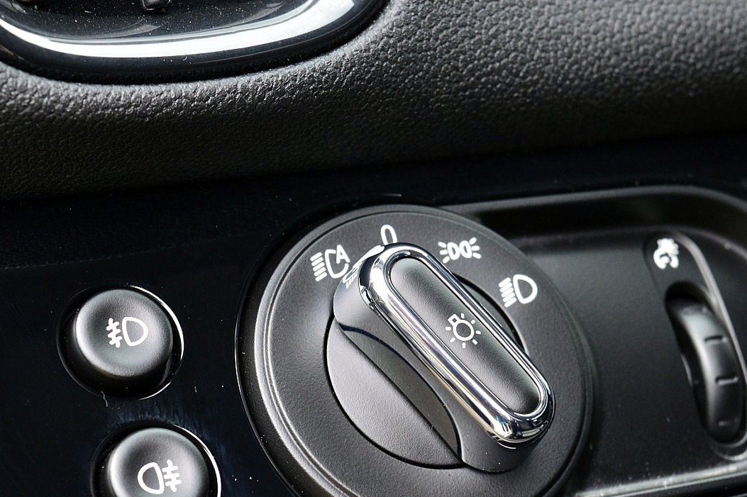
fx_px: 2302
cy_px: 334
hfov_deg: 18.4
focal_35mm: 111
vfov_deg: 12.3
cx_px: 397
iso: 720
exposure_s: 1/60
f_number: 8
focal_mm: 48
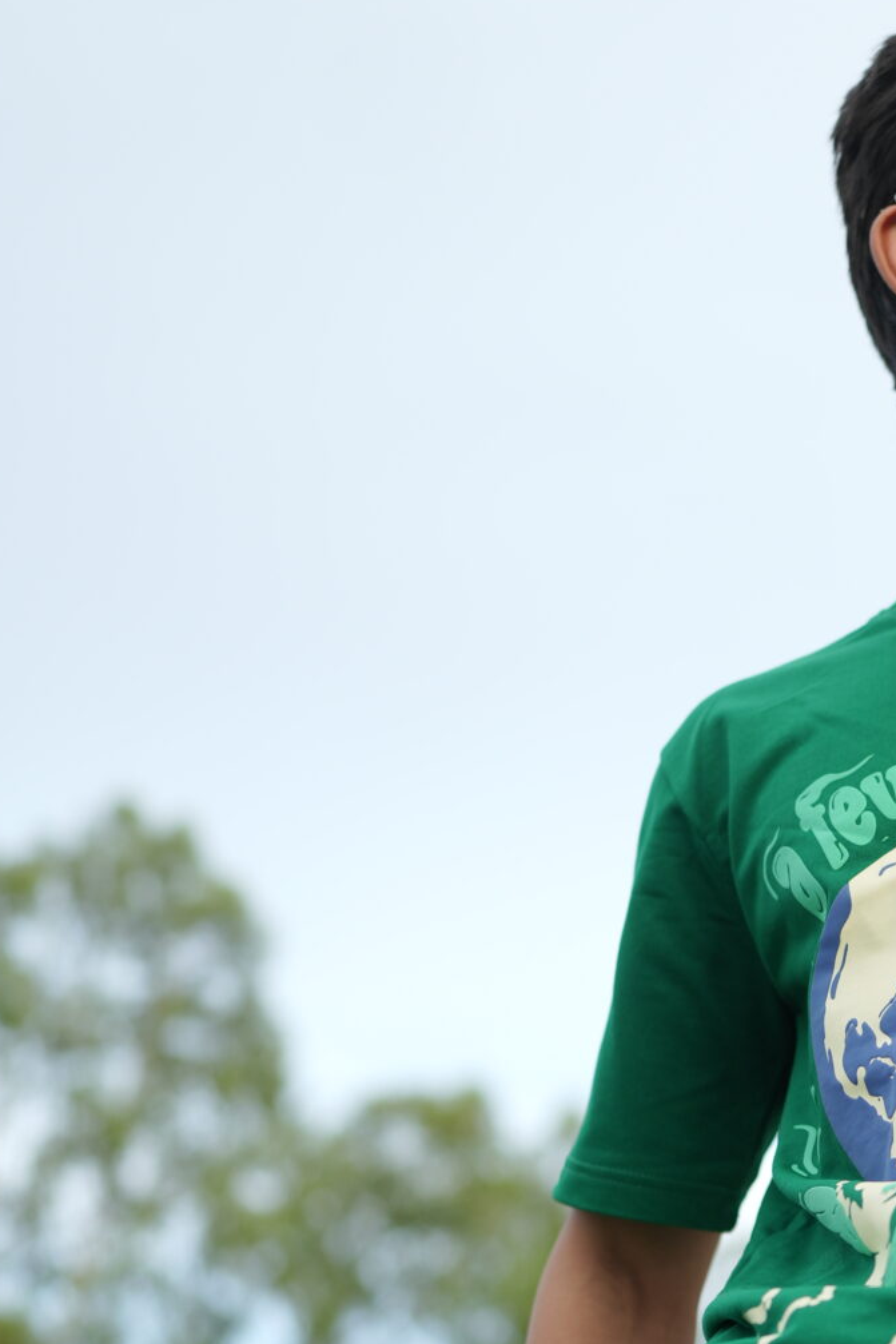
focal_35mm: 89
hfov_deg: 14.8
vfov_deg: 22.8
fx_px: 3324
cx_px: 1078
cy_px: 846
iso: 100
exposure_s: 1/400
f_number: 1.8
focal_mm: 35
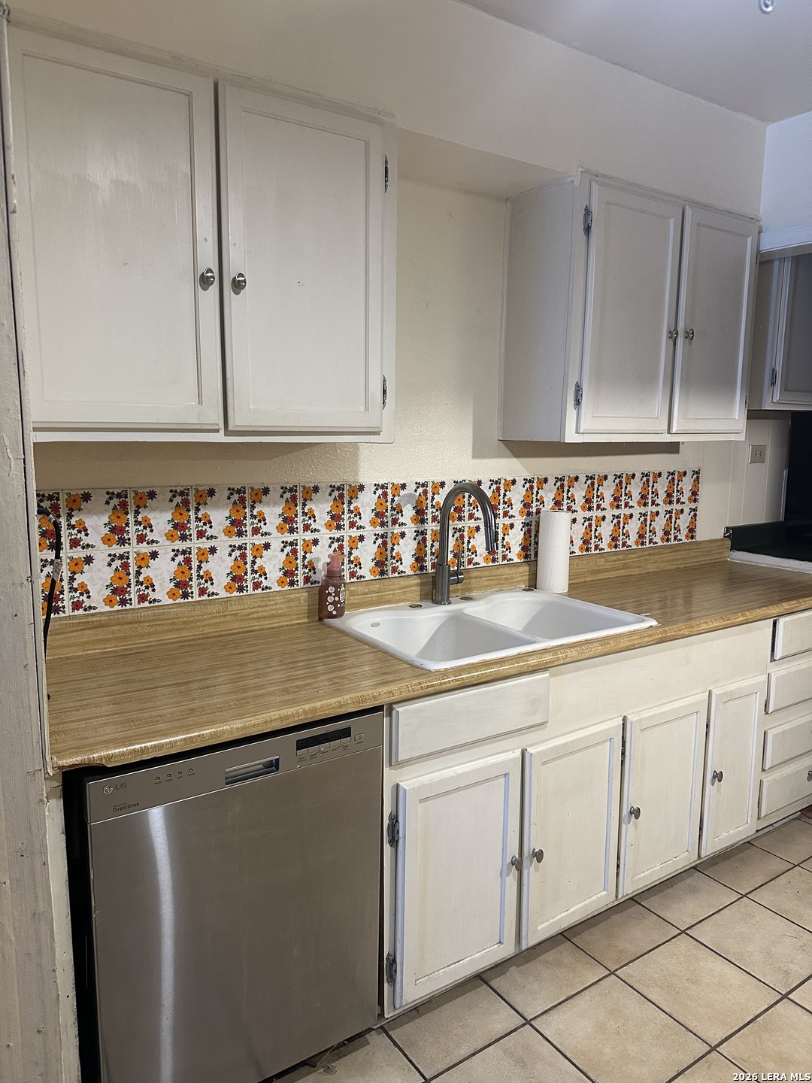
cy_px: 542
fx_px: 751
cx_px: 406
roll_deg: -0.6
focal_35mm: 24
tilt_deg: -7.6
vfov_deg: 71.6
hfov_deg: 56.8
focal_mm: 6.86
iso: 320
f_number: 1.78
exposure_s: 1/60
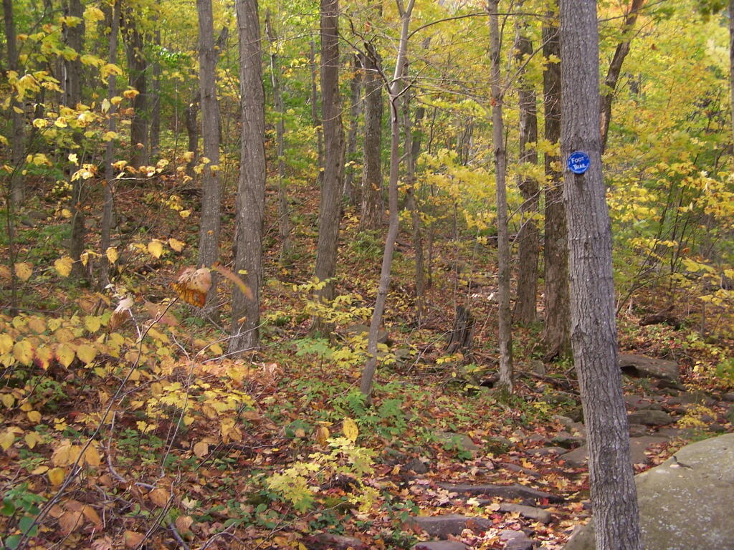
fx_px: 806
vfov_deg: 37.7
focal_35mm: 38
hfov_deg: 49.0
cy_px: 275
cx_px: 367
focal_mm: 6.3
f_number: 2.8
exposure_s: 1/30
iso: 80
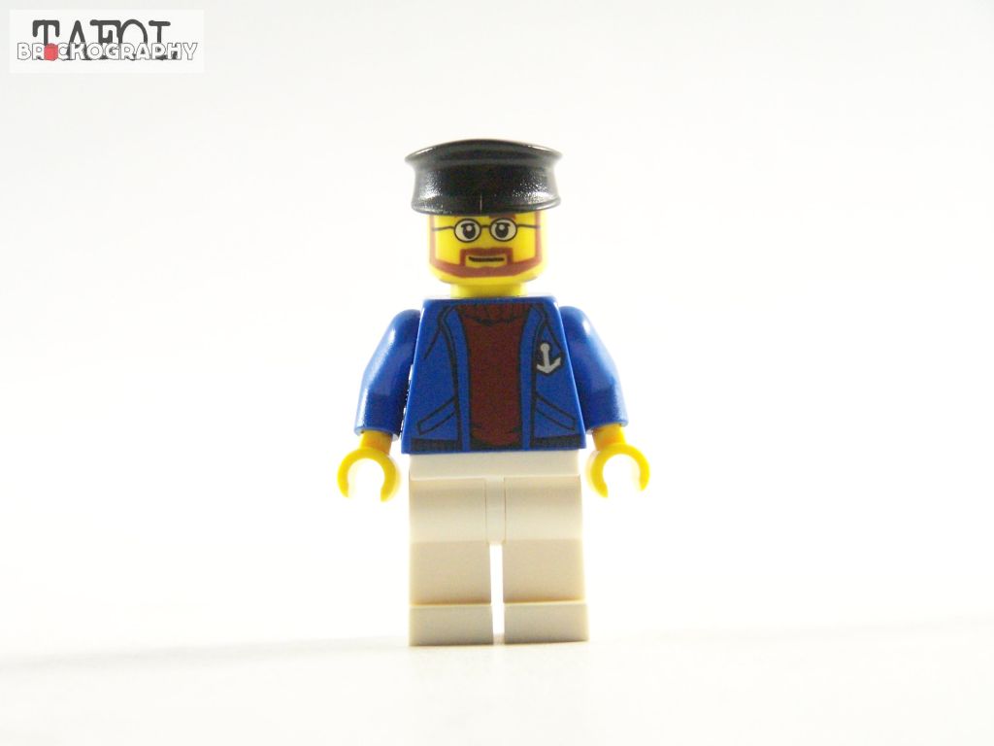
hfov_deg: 16.8
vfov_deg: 12.7
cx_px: 497
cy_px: 373
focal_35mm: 117
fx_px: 3360
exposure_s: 1/60
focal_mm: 19.4
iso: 400
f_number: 3.2
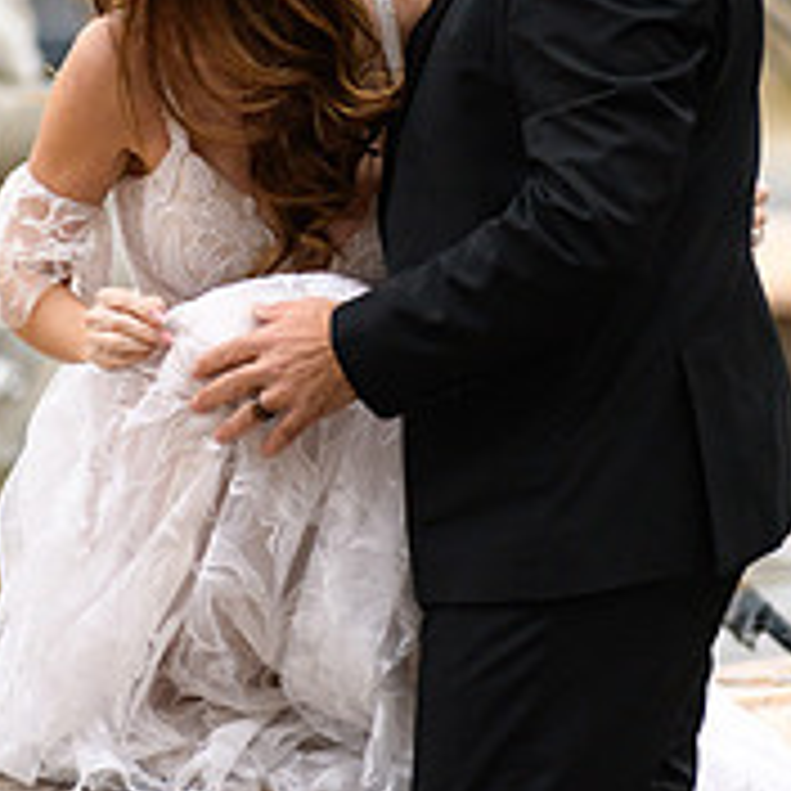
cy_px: 270
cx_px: 391
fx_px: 11220
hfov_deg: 4.0
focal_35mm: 434
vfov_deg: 4.0
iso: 250
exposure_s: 1/3200
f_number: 2.8
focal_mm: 200
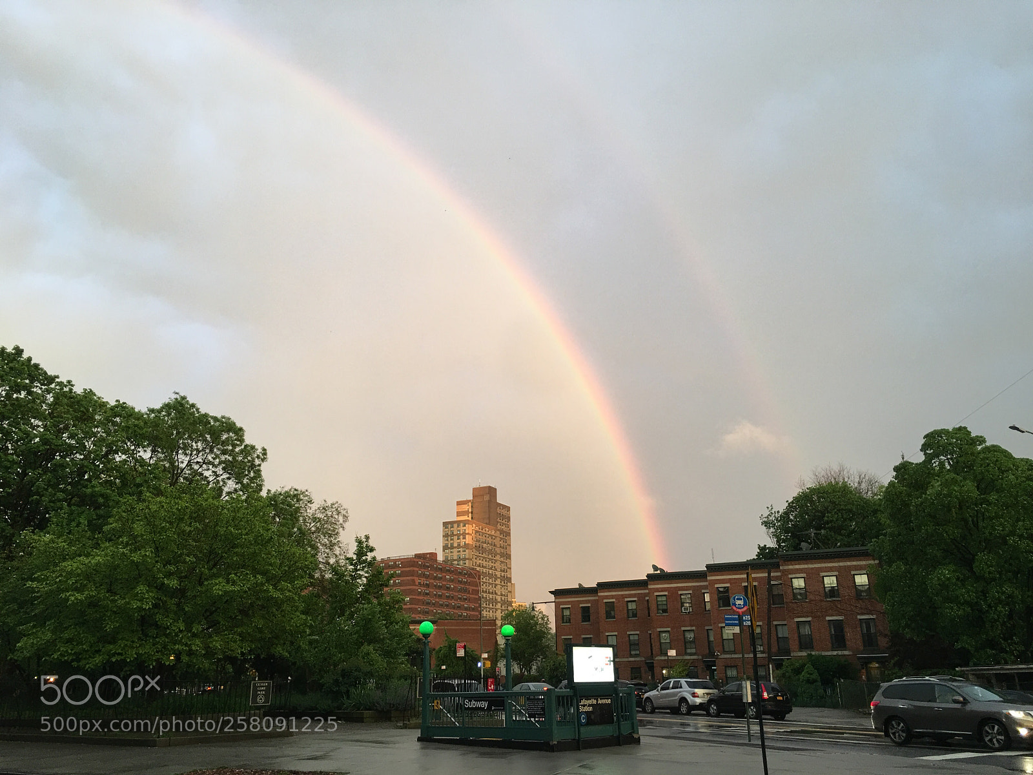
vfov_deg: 48.2
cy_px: 388
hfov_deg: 61.7
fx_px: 865
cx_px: 516
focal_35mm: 29
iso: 32
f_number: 2.2
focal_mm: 4.15
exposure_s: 1/15
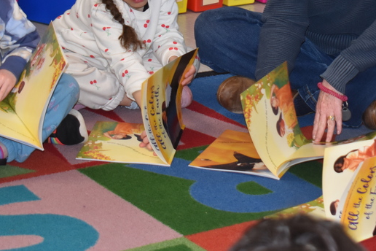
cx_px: 312
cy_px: 14
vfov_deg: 9.5
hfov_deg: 14.3
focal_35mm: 143
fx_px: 1493
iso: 800
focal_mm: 48
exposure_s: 1/60
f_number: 5.3
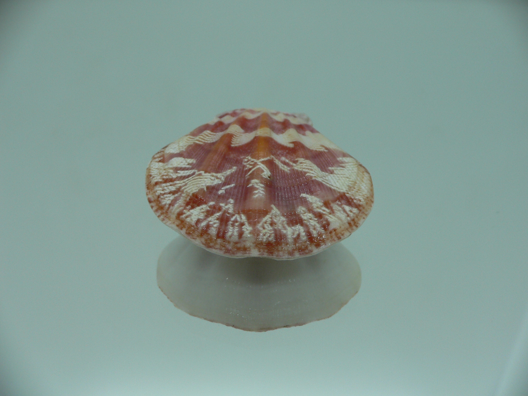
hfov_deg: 52.6
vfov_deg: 40.7
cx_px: 264
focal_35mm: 35
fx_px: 534
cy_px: 198
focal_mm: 4.6
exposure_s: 1/60
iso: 80
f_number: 2.8
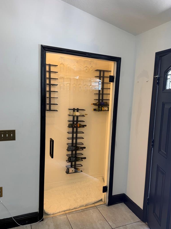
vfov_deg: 63.4
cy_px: 118
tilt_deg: -6.0
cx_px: 98
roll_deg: -1.9
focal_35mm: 28
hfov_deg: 49.6
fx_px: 185
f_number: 1.78
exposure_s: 1/120
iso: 64
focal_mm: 6.76
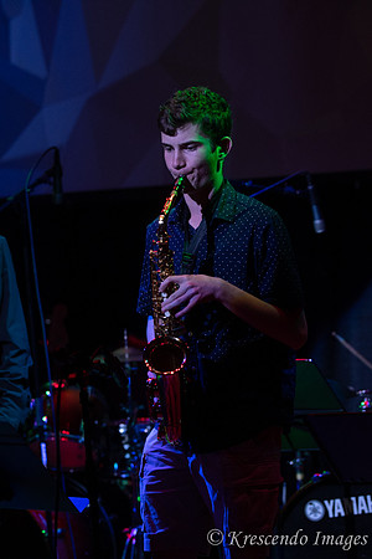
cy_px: 280
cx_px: 186
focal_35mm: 153
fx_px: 2371
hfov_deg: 9.0
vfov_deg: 13.4
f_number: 2.8
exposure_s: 1/200
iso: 1600
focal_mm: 102
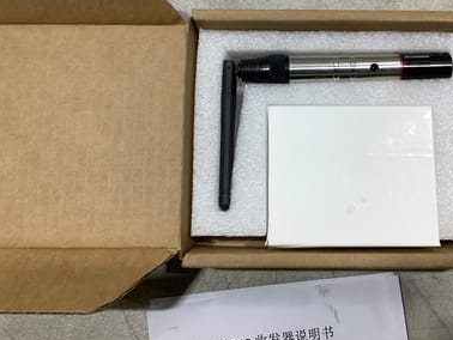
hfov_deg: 45.6
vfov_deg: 34.9
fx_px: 537
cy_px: 119
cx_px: 260
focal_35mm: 41
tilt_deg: -80.1
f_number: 2.4
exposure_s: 1/100
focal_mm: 3.3
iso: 50
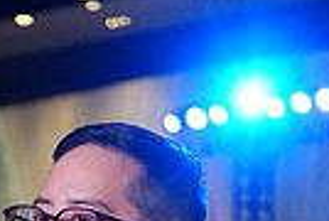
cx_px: -82
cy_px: 663
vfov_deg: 4.4
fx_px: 2766
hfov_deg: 6.8
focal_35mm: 302
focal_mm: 70
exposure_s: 1/400
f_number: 4
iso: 2500
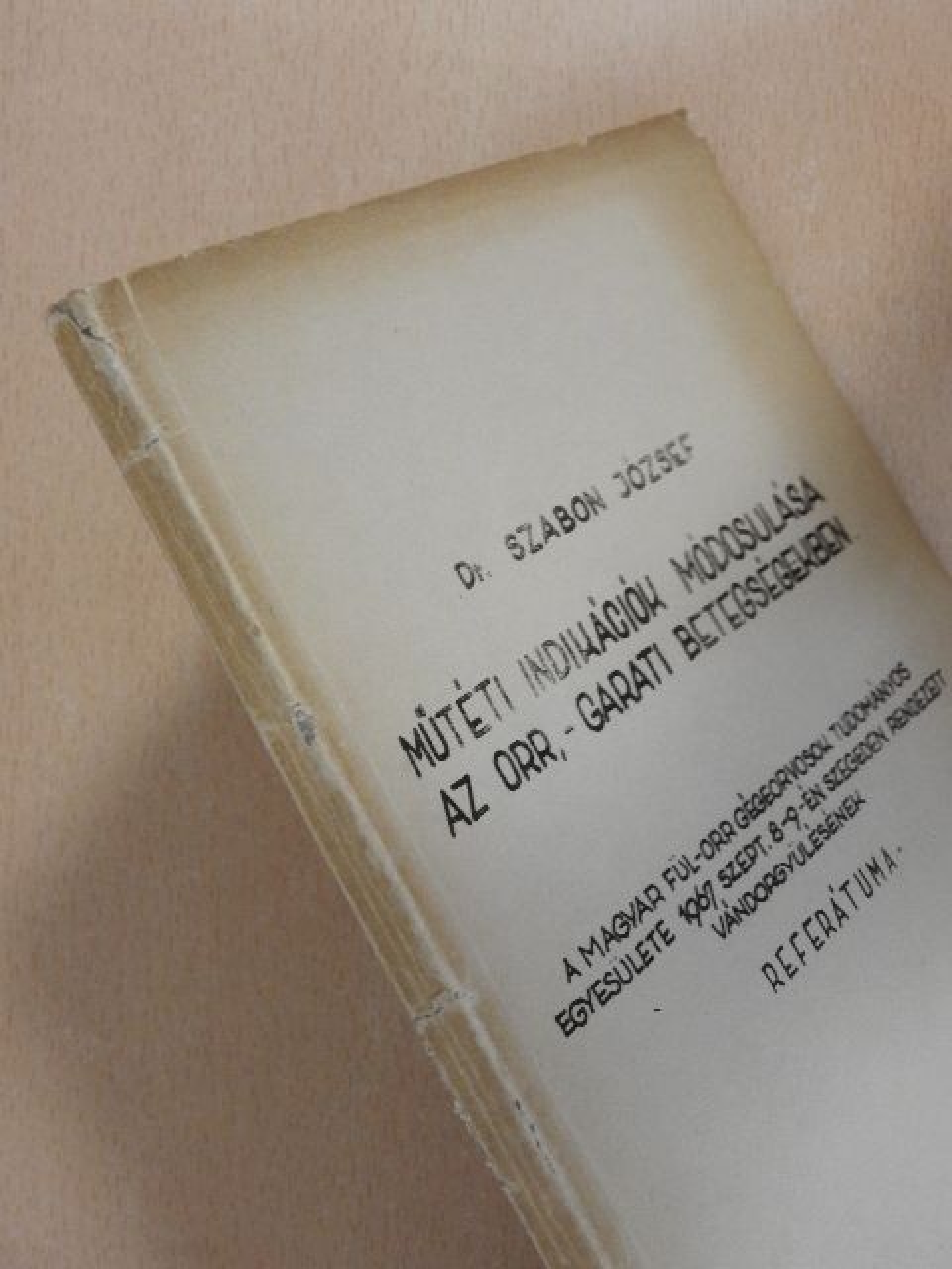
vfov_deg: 32.2
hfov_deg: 24.4
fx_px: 2200
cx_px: 476
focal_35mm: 60
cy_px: 634
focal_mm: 10.7
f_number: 4.2
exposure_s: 1/13
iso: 400
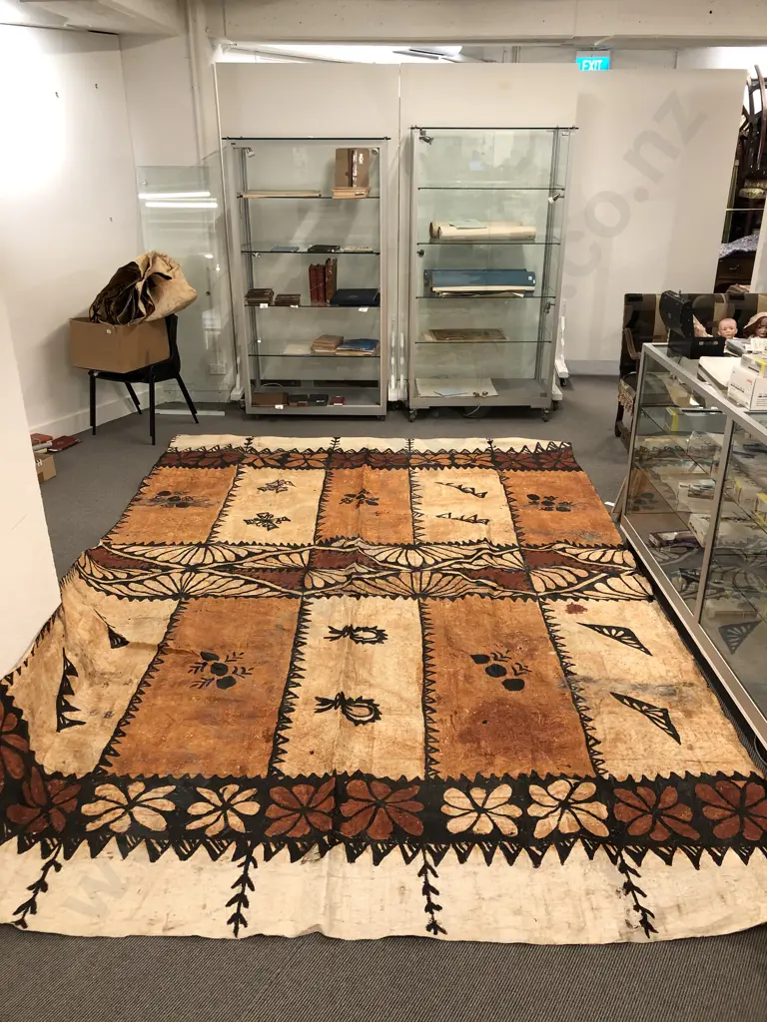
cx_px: 384
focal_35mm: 28
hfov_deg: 49.7
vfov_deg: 63.4
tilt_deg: -24.0
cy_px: 511
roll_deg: +0.4
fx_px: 827
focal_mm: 3.99
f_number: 1.8
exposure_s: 1/20
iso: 40
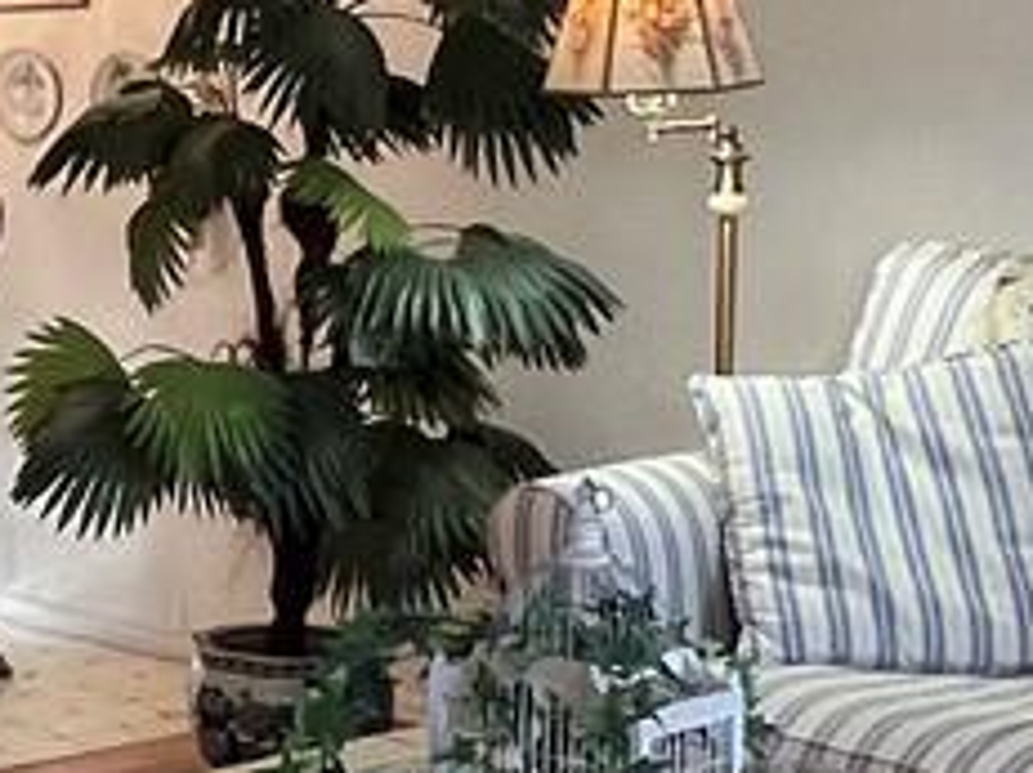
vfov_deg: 16.4
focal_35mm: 90
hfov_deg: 20.7
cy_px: 375
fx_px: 2684
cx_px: -130
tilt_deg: -7.4
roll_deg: -0.2
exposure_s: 1/120
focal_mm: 1.57
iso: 160
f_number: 1.8
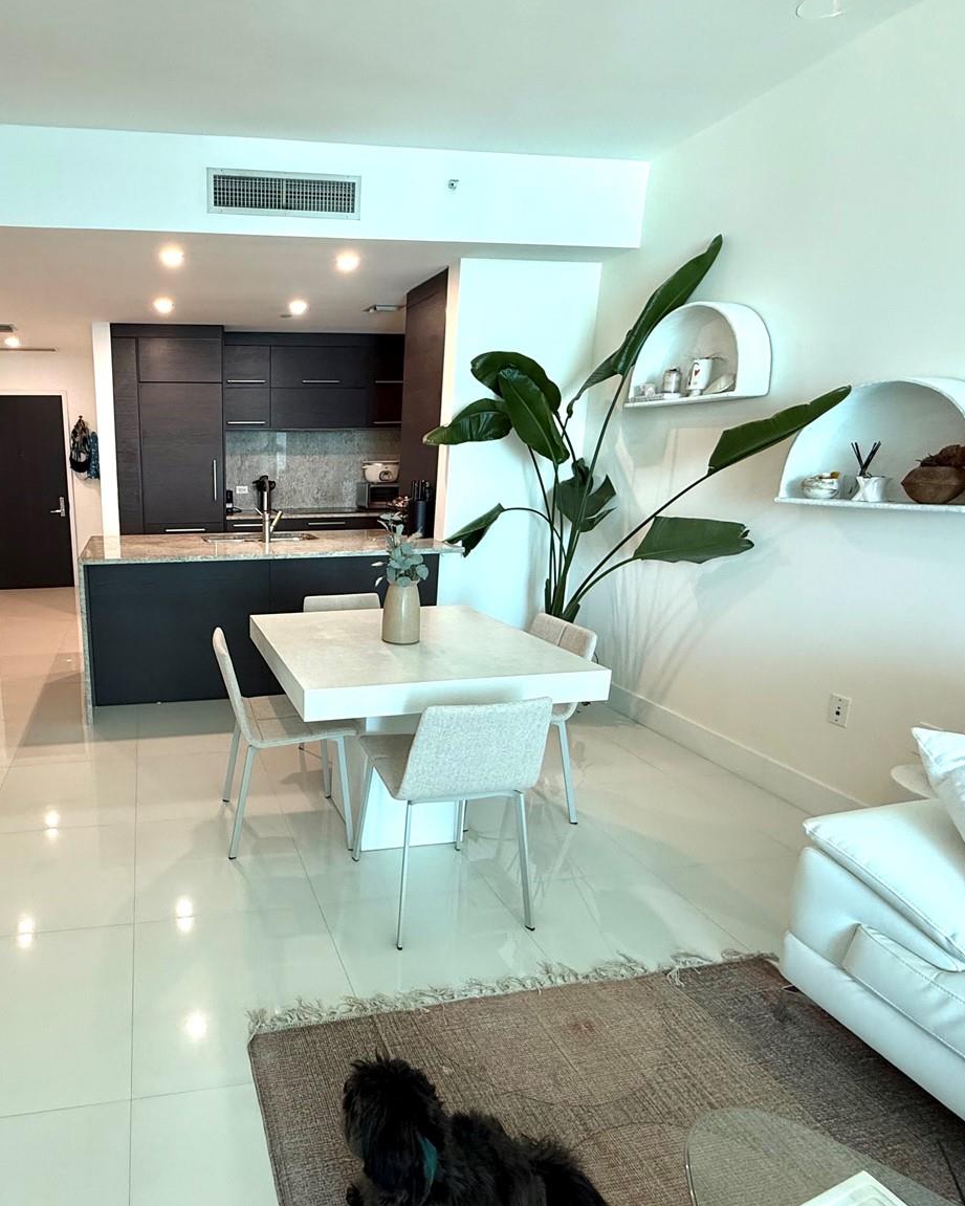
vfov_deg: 83.3
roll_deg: +0.7
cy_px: 614
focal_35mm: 19
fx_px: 678
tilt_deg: -13.3
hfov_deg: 66.5
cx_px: 243
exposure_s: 1/60
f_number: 2.2
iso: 200
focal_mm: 2.22
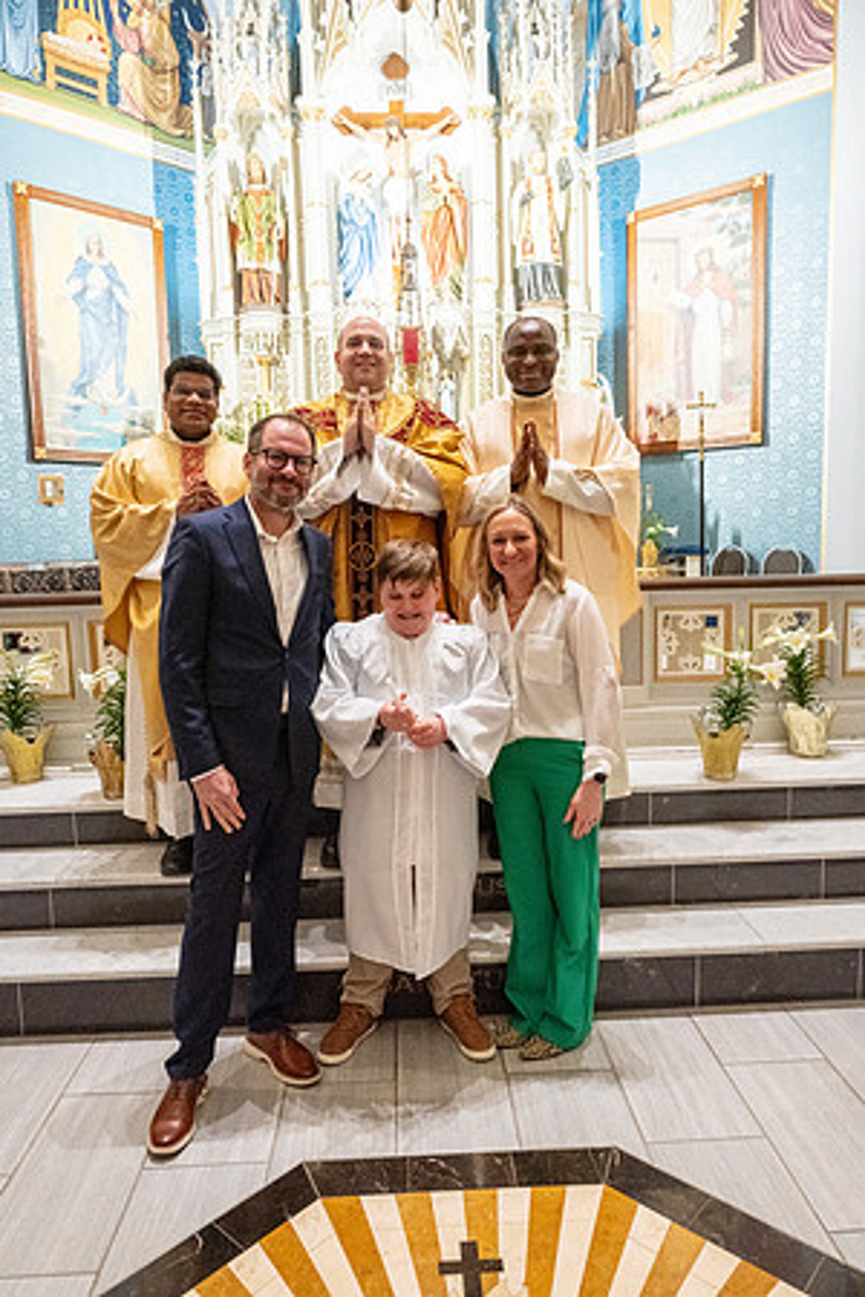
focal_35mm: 24
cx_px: 432
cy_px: 648
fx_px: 883
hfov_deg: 52.2
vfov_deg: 72.6
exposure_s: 1/60
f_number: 8
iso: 5000
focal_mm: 24.5
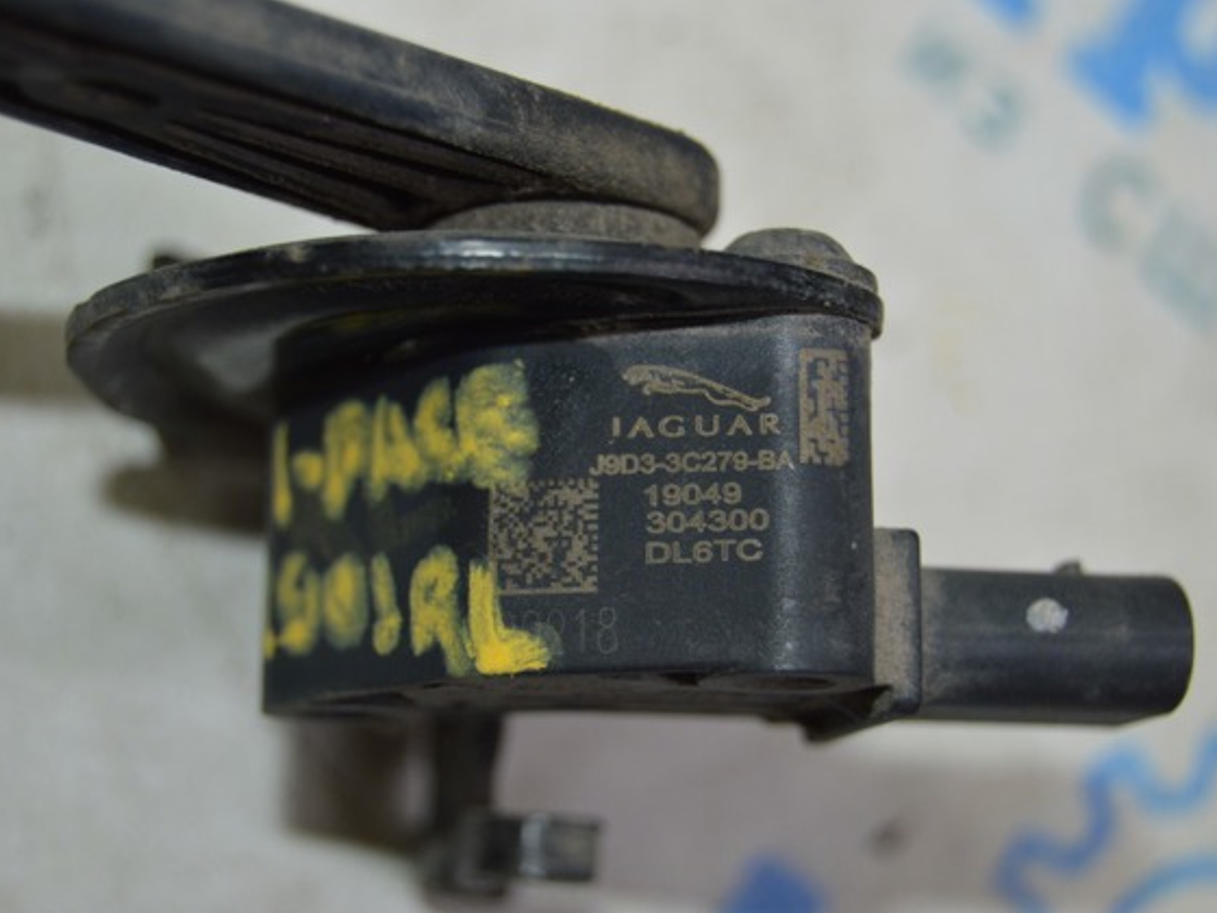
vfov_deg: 16.3
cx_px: 685
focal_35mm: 91
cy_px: 460
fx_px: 3183
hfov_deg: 21.6
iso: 560
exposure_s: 1/60
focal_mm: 55
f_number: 5.6
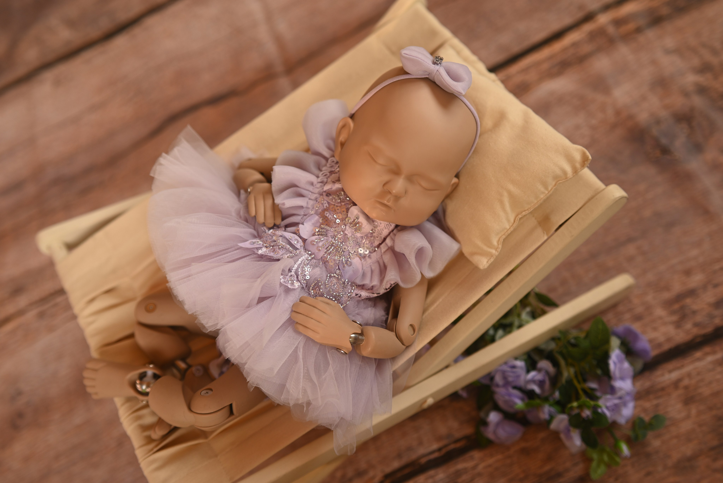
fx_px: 703
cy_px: 242
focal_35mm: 35
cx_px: 362
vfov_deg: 37.9
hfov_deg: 54.4
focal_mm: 35
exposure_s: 1/125
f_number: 2.2
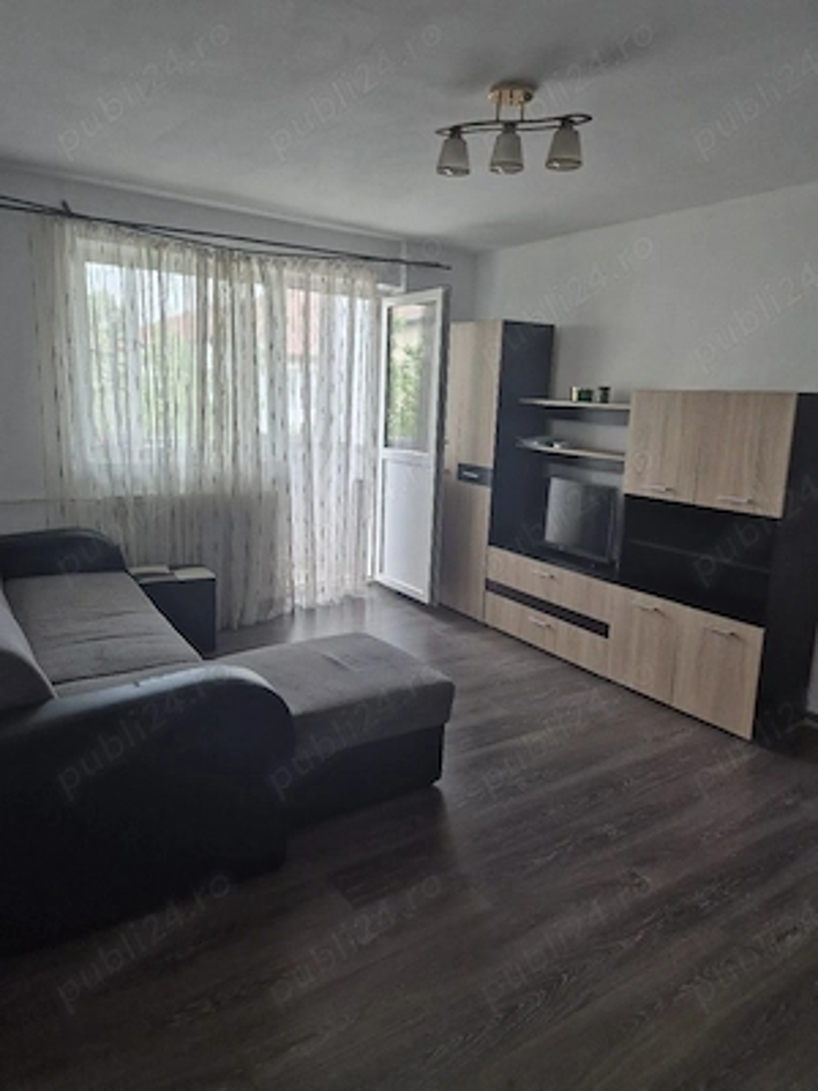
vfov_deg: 73.9
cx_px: 409
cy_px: 546
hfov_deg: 58.9
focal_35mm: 23
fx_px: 725
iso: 80
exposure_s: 1/100
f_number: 1.8
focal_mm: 5.4
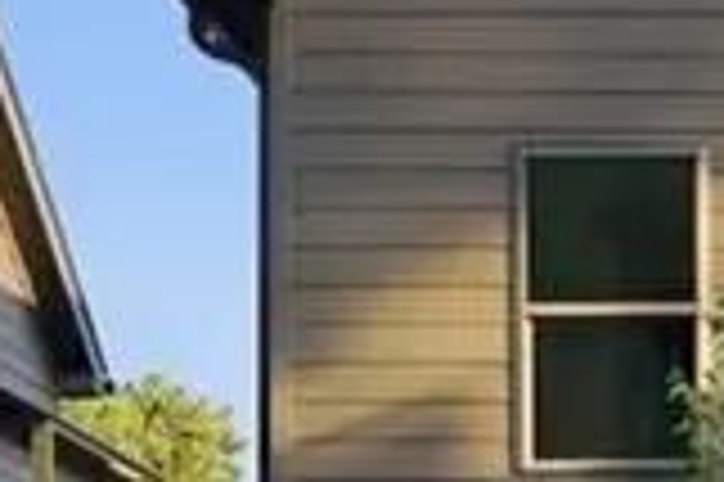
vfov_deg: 5.9
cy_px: 694
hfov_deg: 8.8
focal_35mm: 229
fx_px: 4601
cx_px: 1097
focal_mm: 24
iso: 100
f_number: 5.6
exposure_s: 1/200
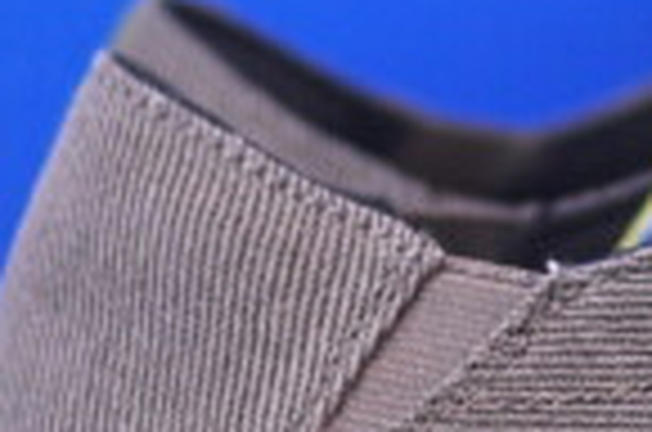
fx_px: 7500
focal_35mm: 415
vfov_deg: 3.3
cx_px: 1142
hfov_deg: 4.9
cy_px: -16
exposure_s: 1/320
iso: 250
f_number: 2.5
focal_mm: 50
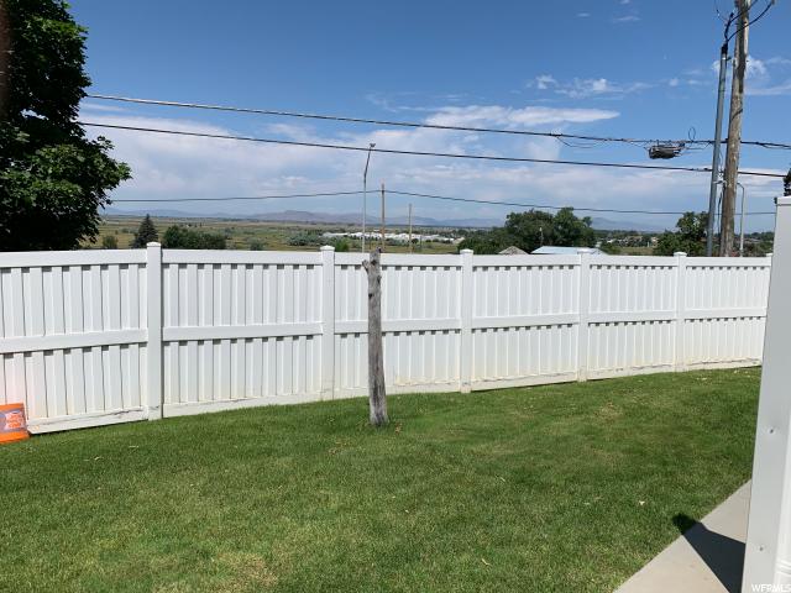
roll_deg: -1.8
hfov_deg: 67.3
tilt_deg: -6.5
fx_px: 594
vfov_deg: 53.1
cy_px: 296
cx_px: 396
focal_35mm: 26
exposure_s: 1/5405
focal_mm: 4.25
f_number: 1.8
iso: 25
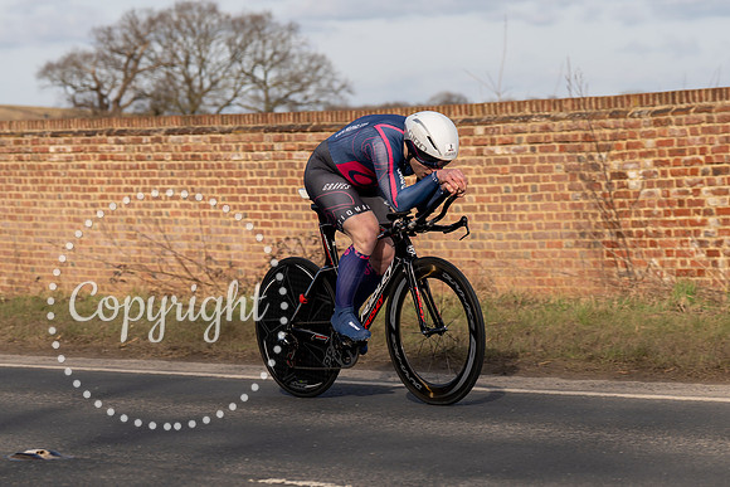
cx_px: 389
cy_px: 217
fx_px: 2722
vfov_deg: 10.2
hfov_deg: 15.3
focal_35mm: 134
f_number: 4
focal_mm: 86
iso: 100
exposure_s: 1/800
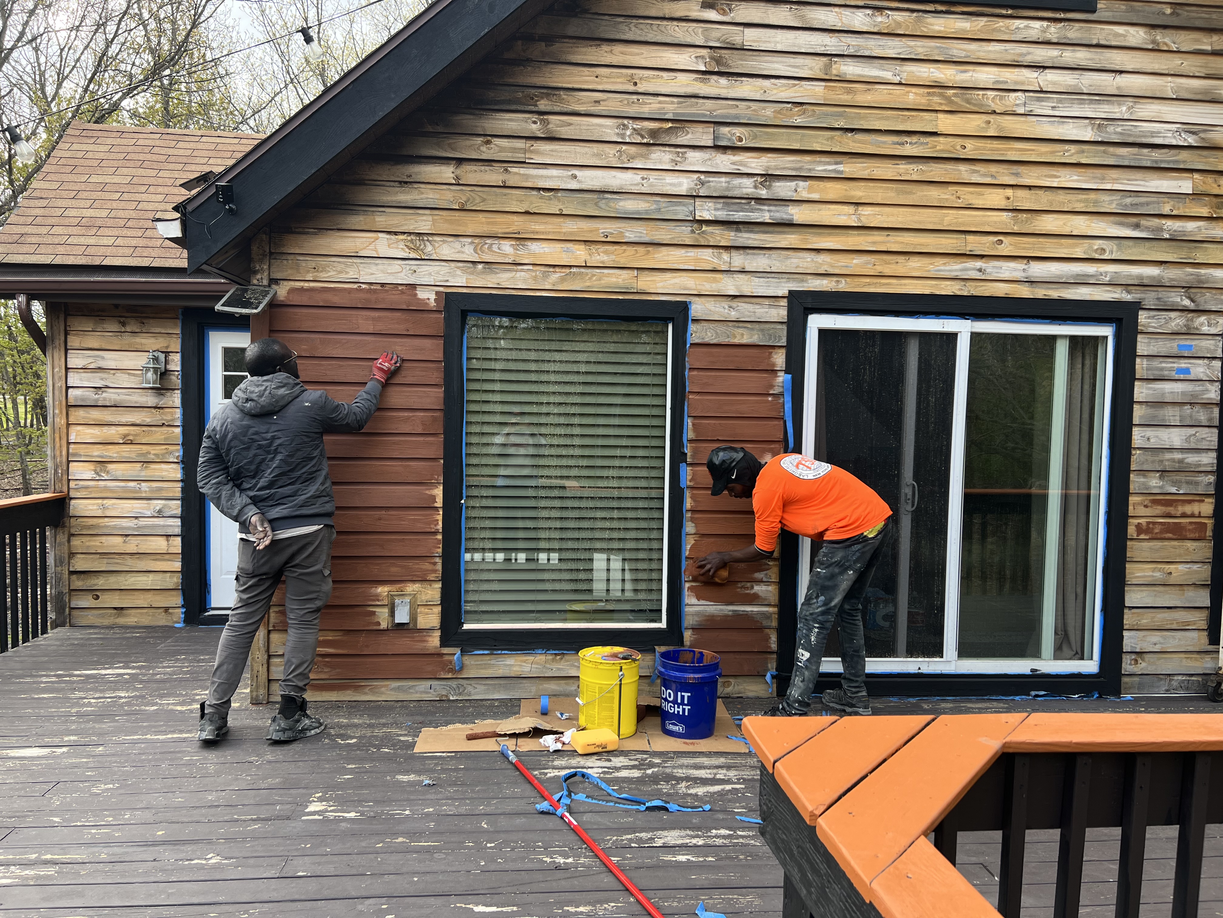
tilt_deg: -4.1
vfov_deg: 53.1
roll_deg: -1.0
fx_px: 919
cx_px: 612
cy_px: 459
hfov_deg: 67.3
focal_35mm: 26
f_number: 1.5
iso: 50
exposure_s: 1/371
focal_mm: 5.7
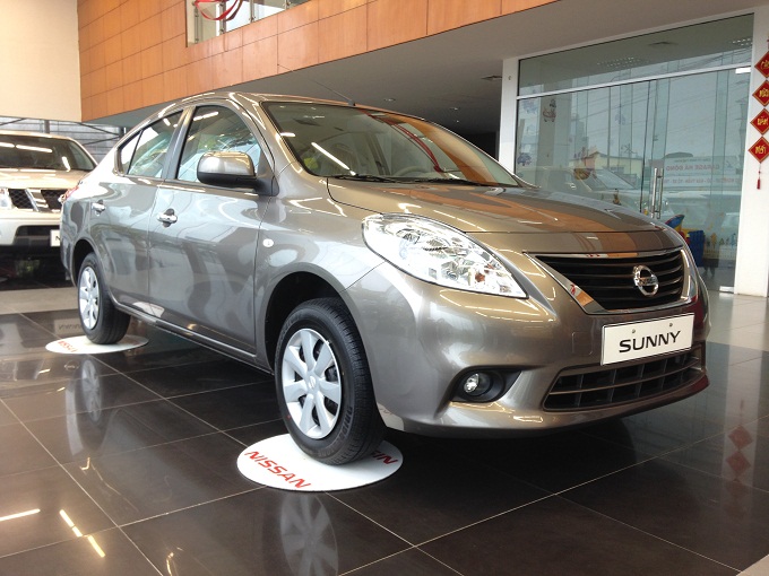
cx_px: 384
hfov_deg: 55.4
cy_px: 288
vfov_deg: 42.9
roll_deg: -1.0
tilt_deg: -7.2
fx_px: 733
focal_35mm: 33
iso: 50
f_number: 2.4
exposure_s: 1/30
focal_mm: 4.12
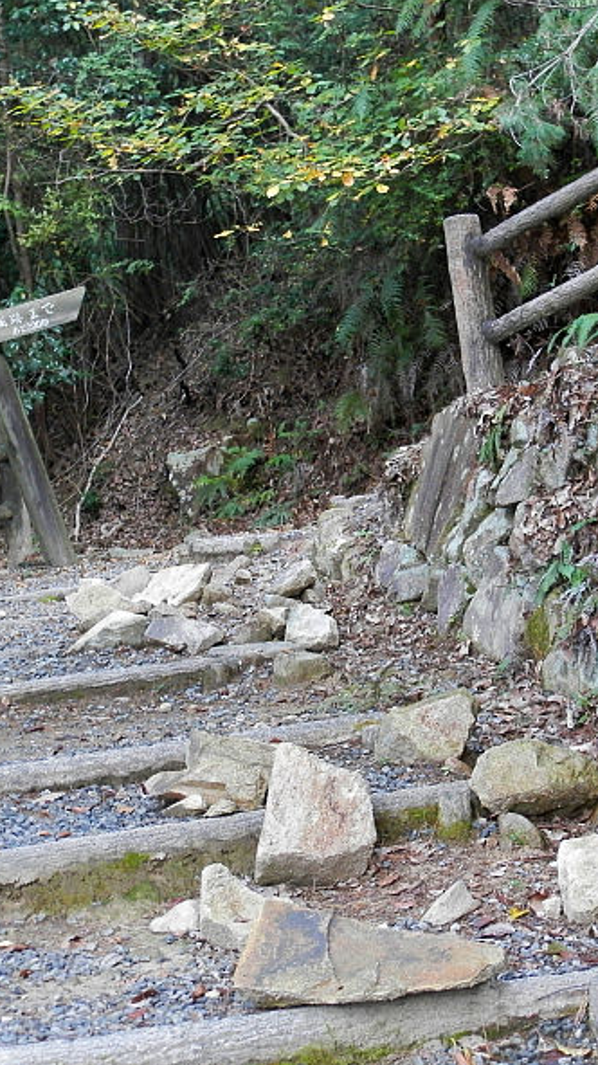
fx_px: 1665
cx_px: 423
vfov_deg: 35.5
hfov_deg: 20.3
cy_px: 537
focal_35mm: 59
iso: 200
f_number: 3.5
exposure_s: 1/13
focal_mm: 7.2
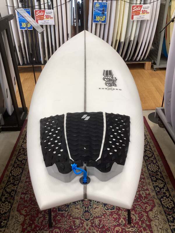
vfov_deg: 58.4
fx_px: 209
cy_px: 116
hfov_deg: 45.4
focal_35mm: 31
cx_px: 88
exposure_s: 1/50
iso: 50
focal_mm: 3.3
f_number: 2.4
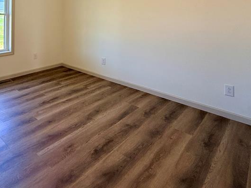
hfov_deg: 63.0
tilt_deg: -0.6
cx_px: 76
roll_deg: -0.8
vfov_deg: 45.8
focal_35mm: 27
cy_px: 15
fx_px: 196
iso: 160
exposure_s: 1/99
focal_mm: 2.22
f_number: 2.2
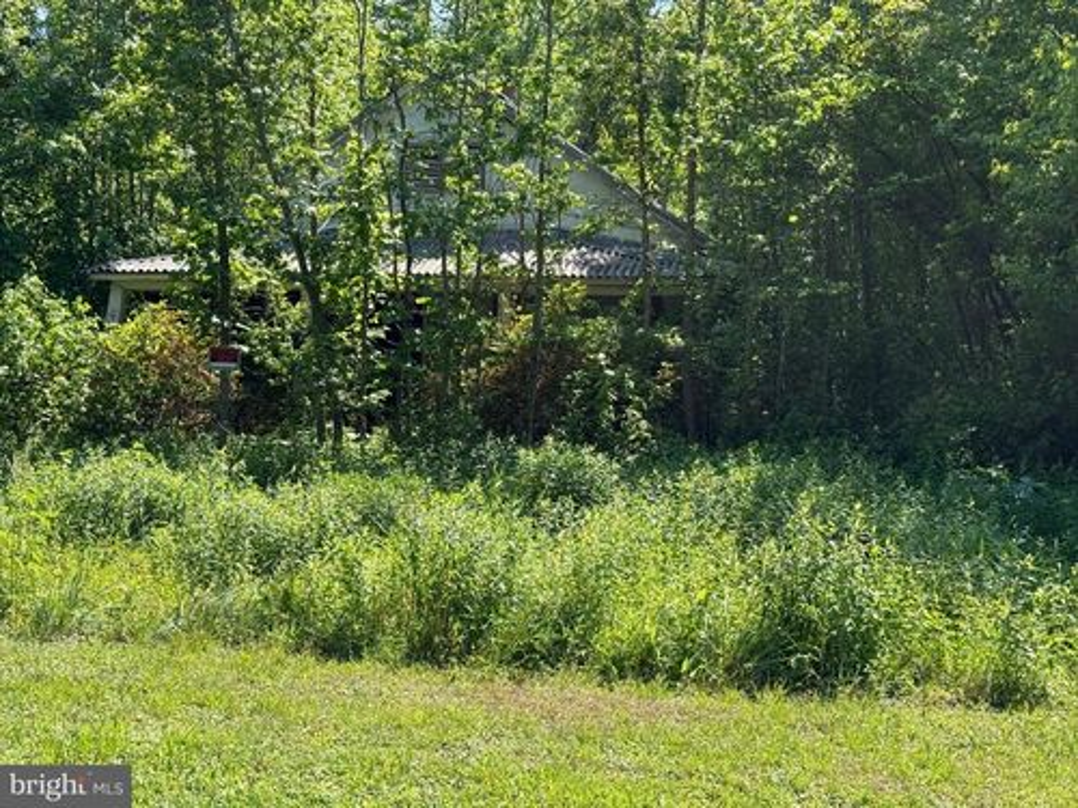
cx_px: 539
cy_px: 404
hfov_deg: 39.7
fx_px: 1495
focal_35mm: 48
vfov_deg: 30.3
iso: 80
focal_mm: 6.76
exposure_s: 1/1608
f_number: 1.78
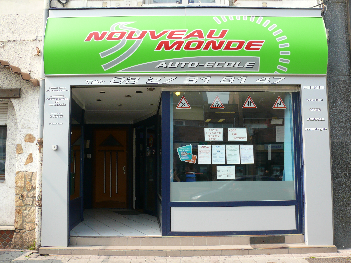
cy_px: 132
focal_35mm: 35
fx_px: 355
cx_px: 176
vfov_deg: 40.7
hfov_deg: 52.6
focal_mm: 7.4
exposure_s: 1/200
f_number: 5.6
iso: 100
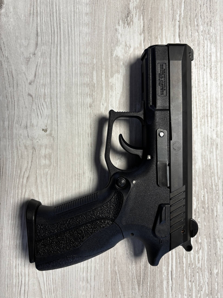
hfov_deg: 53.1
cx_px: 112
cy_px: 149
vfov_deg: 67.3
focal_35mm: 26
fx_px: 223
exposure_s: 1/100
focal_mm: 5.96
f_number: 1.6
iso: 100
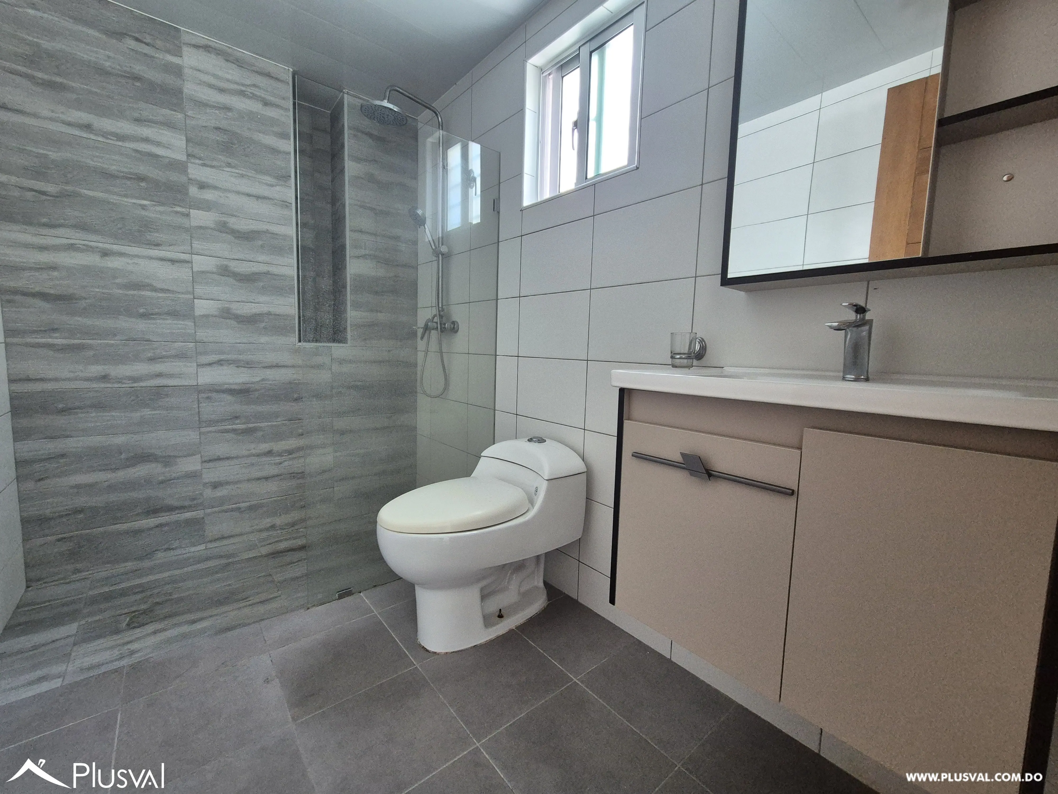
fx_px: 397
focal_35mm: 13
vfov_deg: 89.9
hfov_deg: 106.2
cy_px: 397
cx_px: 529
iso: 640
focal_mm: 2.2
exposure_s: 1/100
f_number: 2.2
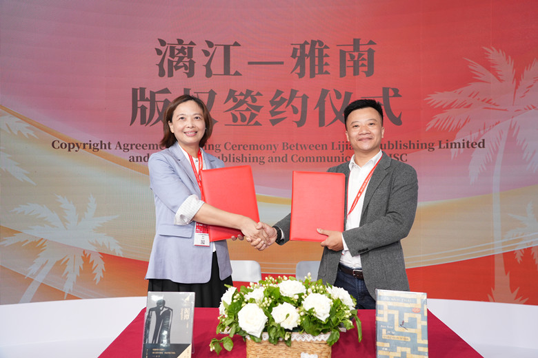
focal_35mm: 26
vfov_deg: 49.6
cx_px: 269
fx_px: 389
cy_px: 179
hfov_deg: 69.4
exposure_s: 1/250
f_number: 4
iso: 320
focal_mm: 26
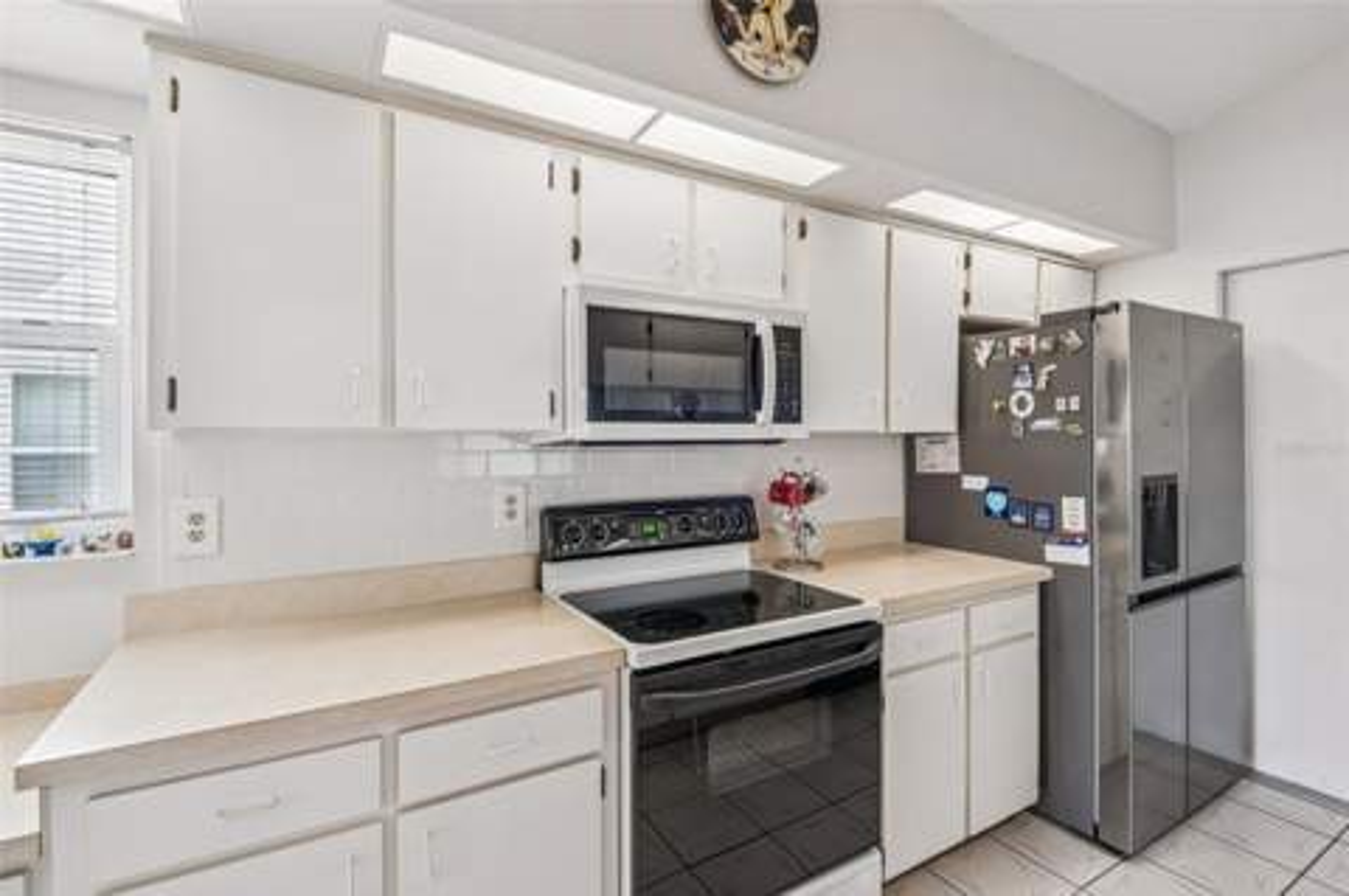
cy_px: 448
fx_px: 599
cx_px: 674
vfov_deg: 73.6
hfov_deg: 96.8
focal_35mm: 16
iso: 400
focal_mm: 16
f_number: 8
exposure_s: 1/13
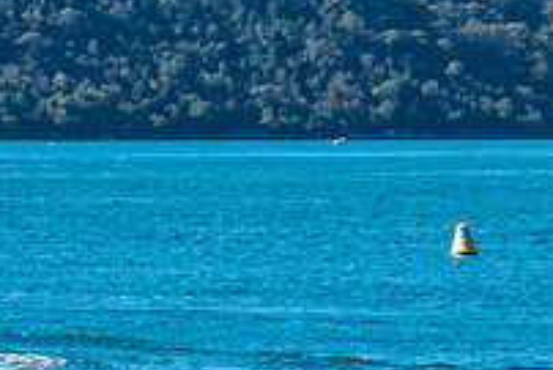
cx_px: -235
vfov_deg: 3.1
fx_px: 6856
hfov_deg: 4.6
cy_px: 280
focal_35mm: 446
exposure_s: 1/800
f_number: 8
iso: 200
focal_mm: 100
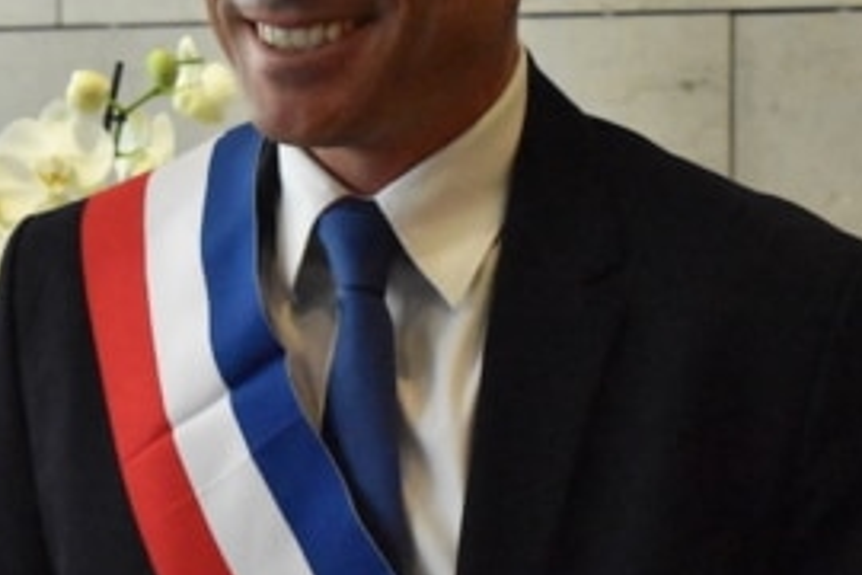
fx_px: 3831
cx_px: 409
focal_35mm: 160
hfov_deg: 12.8
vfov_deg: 8.6
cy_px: 147
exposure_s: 1/320
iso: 12800
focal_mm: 48
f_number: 9
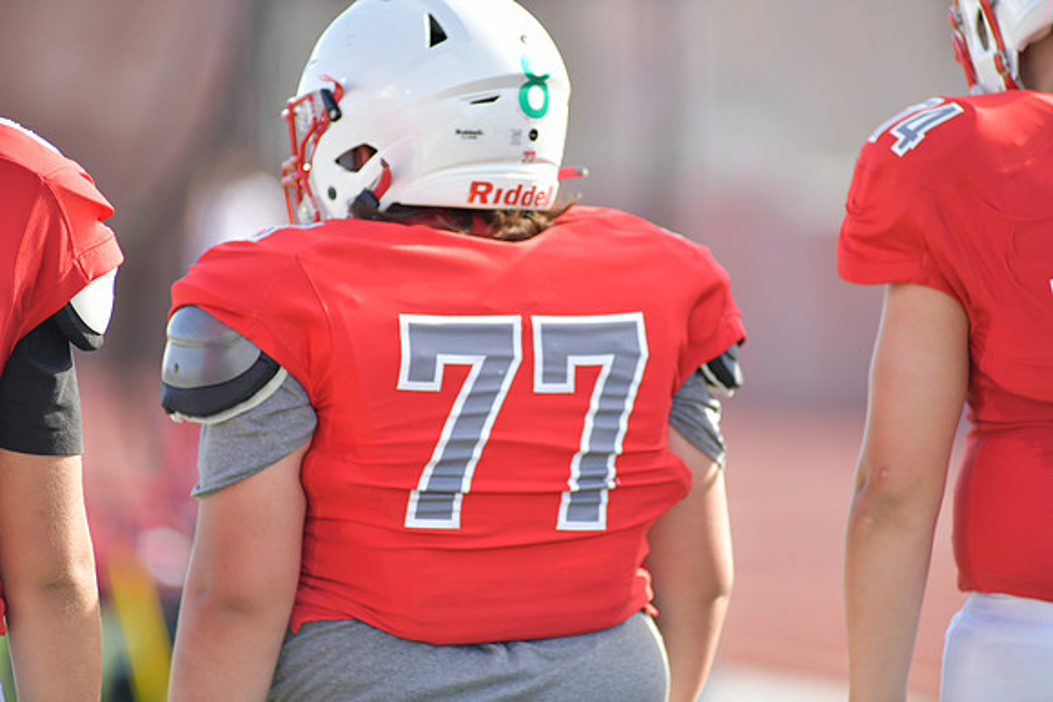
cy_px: 351
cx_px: 526
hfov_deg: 6.9
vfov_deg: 4.6
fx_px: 8777
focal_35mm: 300
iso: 560
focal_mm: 300
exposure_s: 1/2000
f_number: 3.5
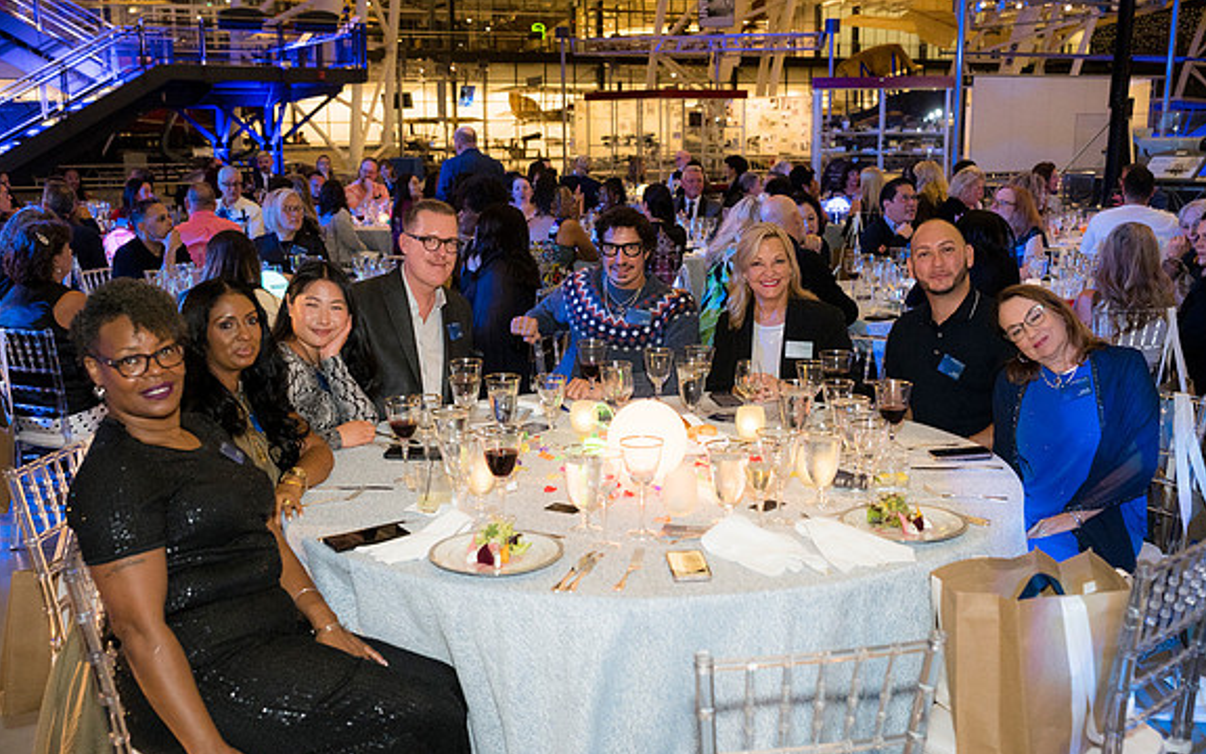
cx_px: 605
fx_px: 1249
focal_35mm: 38
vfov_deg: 33.6
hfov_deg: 51.5
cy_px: 363
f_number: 4
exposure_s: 1/125
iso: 3200
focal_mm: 37
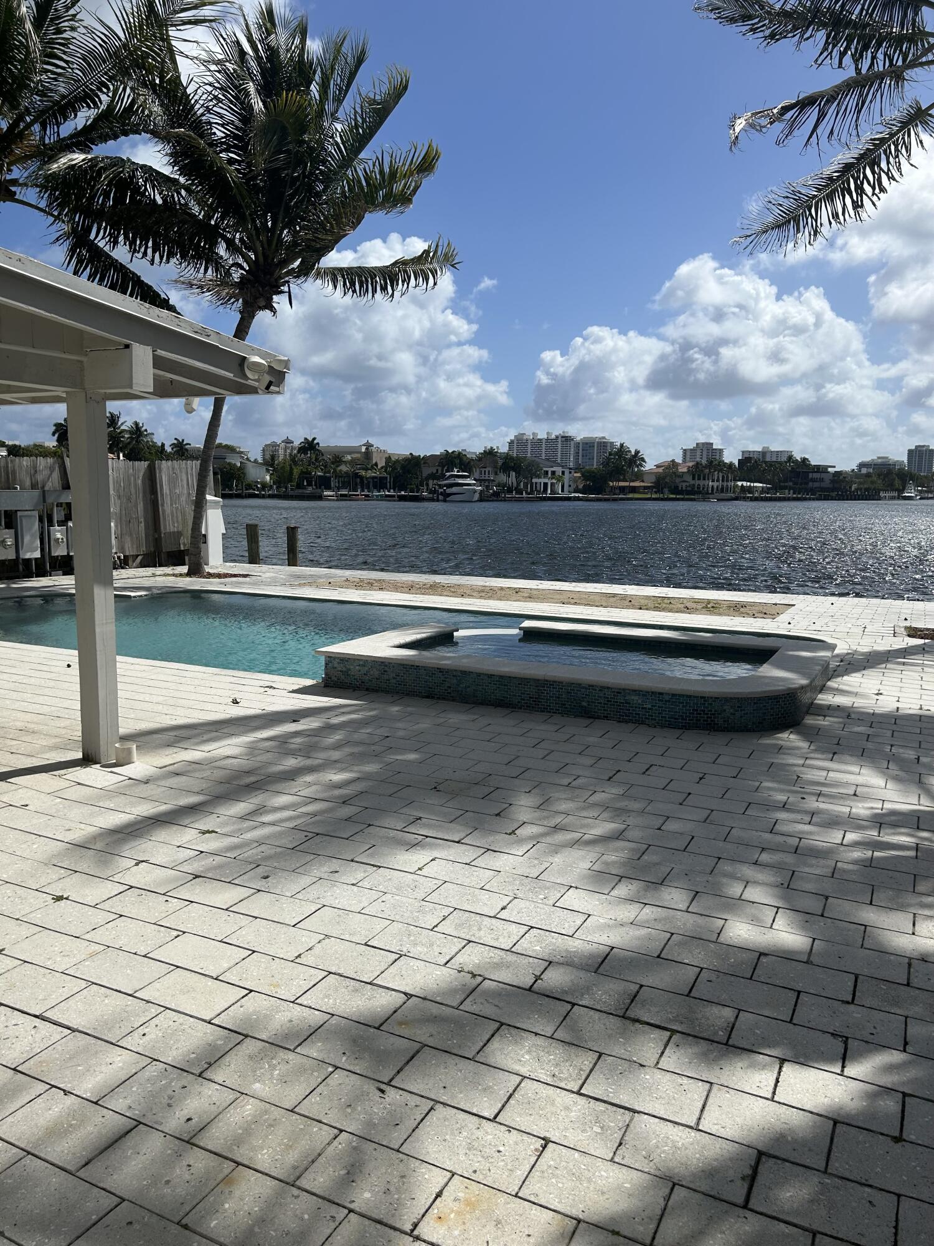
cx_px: 467
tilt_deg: -7.6
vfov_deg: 67.3
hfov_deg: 53.1
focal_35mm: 26
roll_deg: -1.7
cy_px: 623
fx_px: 935
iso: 50
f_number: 1.5
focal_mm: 5.7
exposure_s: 1/10309
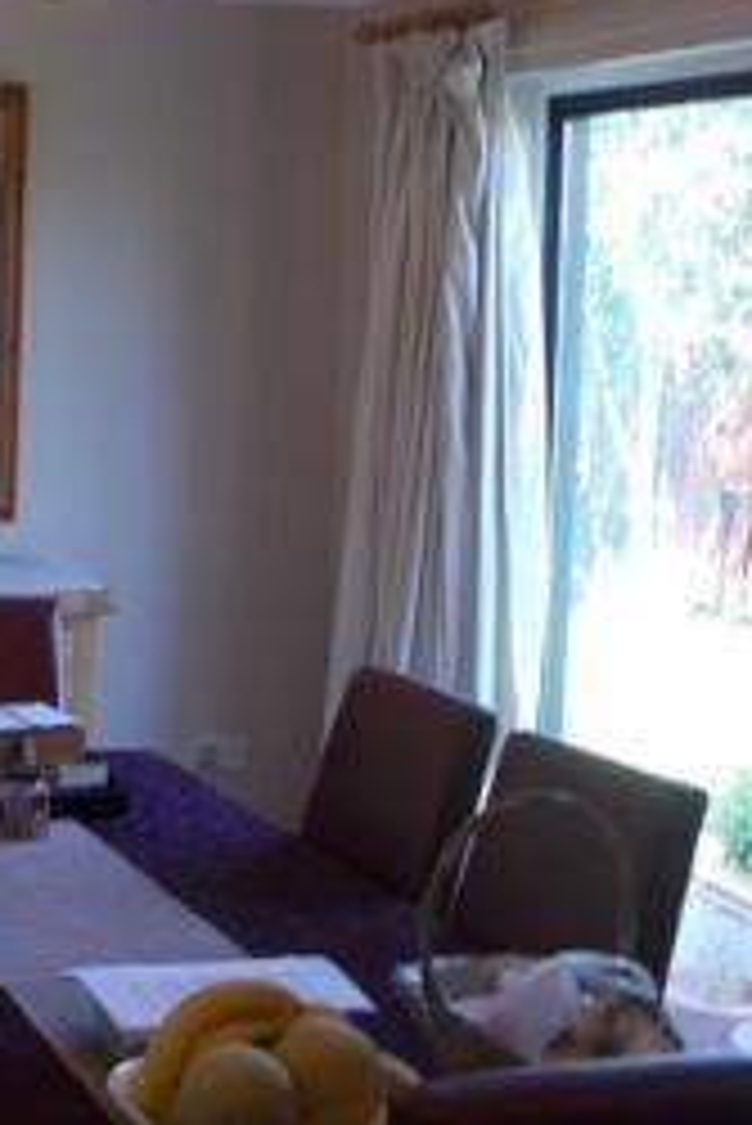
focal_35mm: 63
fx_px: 1971
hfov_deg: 20.8
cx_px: -20
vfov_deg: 31.6
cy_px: 380
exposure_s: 1/25
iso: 100
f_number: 3.2
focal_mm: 4.6
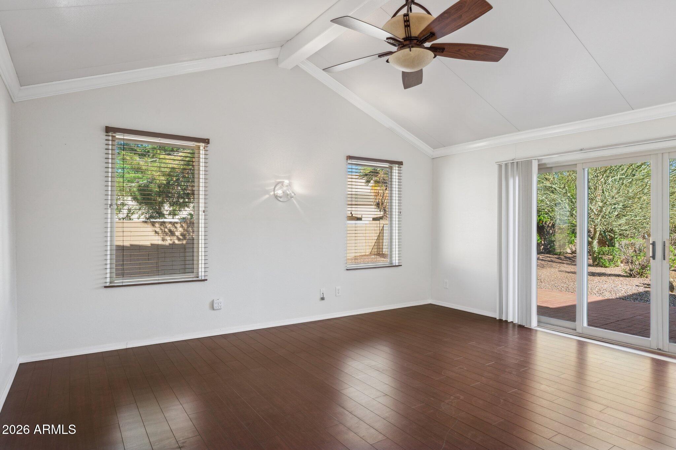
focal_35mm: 20
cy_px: 225
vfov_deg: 60.7
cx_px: 338
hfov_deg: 82.6
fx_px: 385
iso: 320
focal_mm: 20.5
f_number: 8
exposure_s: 1/80
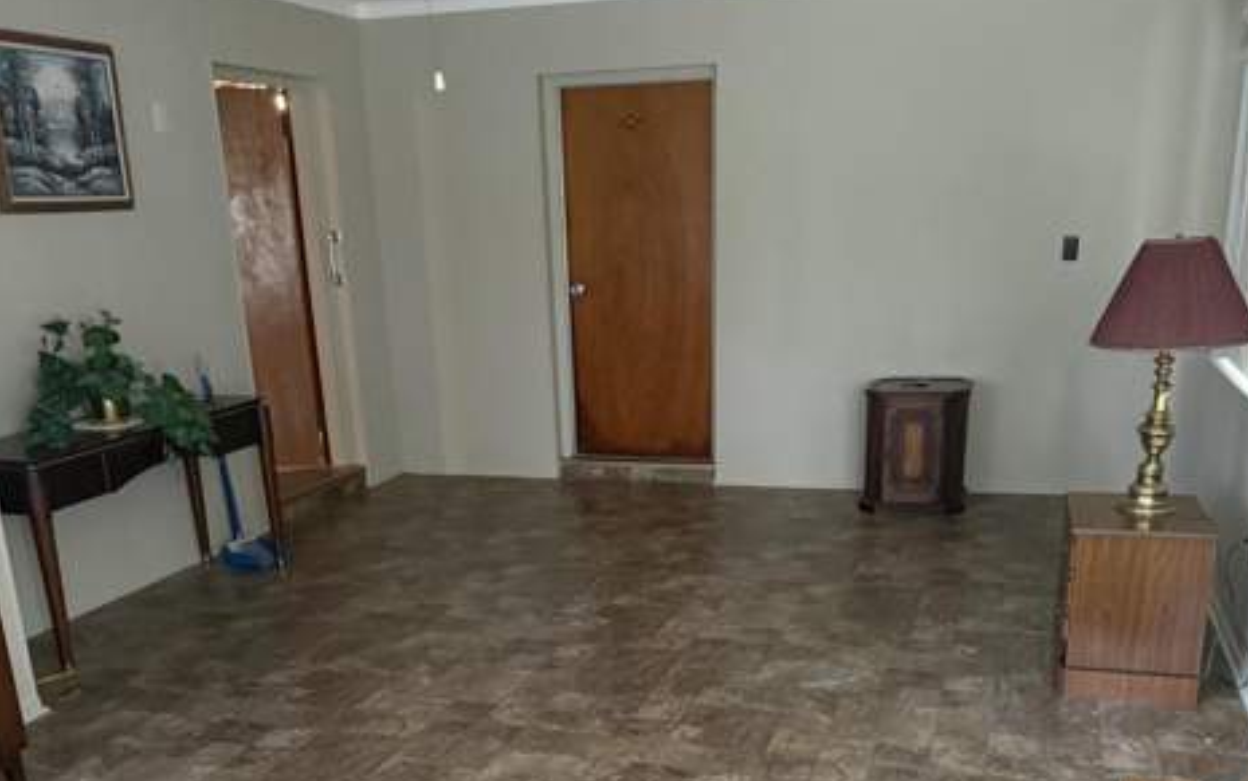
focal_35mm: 35
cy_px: 625
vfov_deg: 35.2
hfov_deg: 55.3
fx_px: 1191
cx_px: 639
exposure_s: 1/40
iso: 800
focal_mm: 6.76
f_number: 1.78
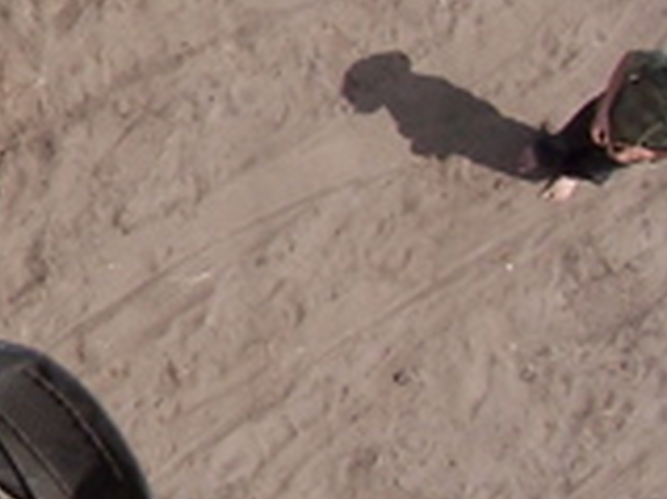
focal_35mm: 153
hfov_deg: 11.9
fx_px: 2946
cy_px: -34
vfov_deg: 9.6
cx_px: -524
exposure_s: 1/500
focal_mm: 6.3
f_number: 5.6
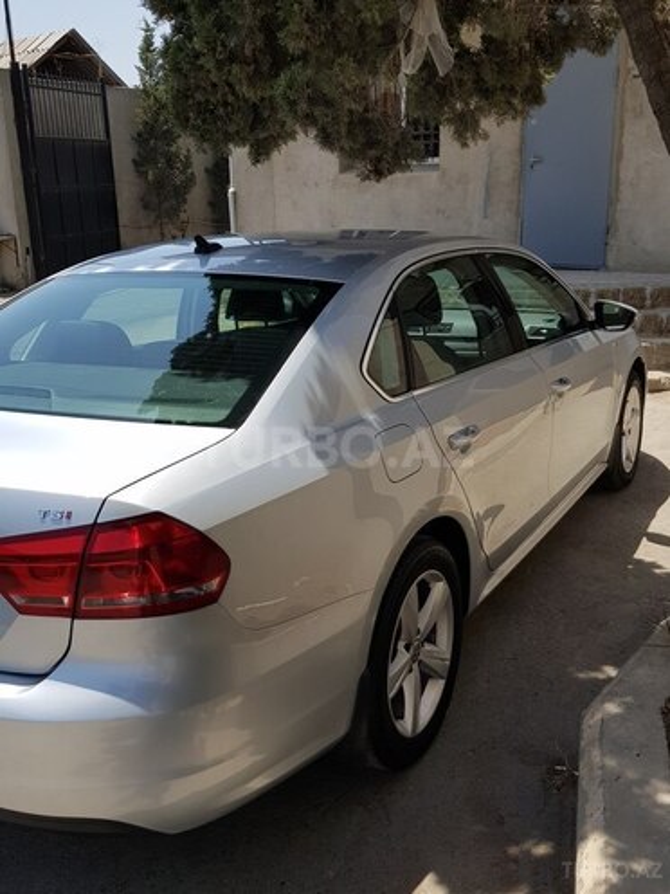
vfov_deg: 67.3
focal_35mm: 26
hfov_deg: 53.1
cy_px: 447
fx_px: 671
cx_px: 335
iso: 40
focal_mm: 4.3
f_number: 1.7
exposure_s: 1/2176
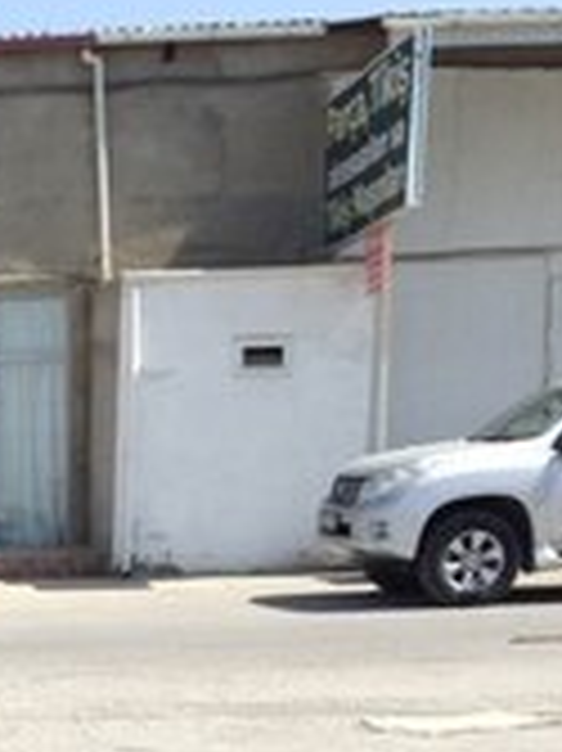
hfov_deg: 14.2
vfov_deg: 18.9
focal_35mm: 98
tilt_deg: -7.8
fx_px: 2124
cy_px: 905
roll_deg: -0.4
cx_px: -238
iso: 50
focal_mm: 4.12
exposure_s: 1/1427
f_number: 2.4
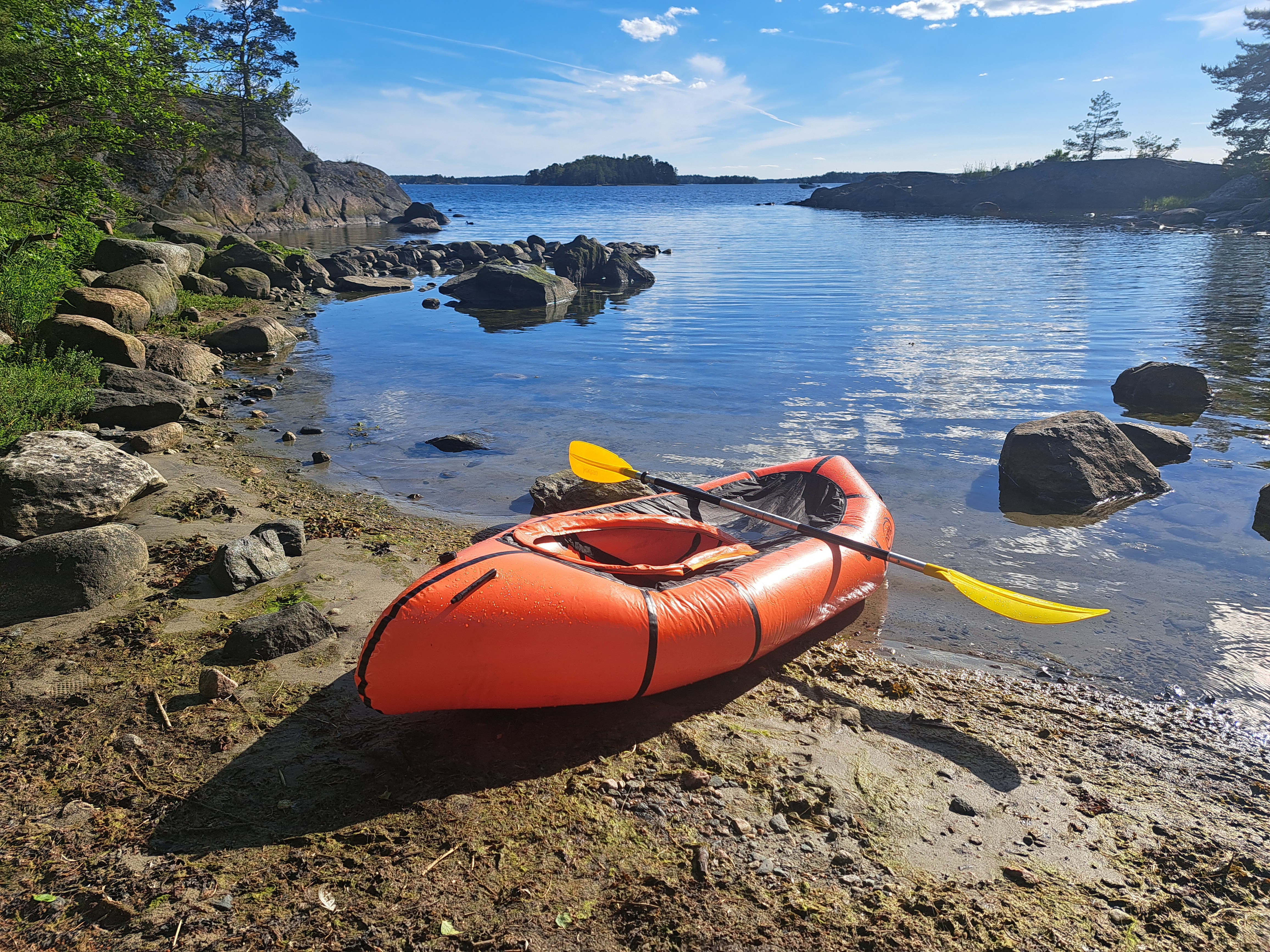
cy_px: 476
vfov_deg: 56.8
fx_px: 881
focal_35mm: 24
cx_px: 635
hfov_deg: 71.6
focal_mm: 5.23
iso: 50
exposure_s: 1/1499
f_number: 1.8
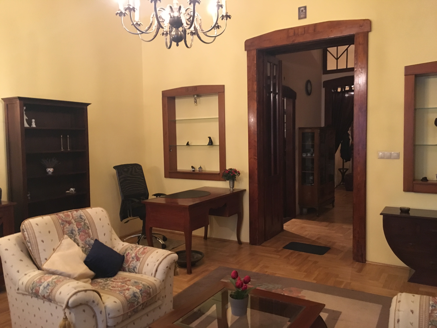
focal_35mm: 29
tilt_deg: -4.3
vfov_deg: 48.2
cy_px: 164
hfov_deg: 61.7
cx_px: 218
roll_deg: +0.0
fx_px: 366
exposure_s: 1/17
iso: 250
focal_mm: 4.15
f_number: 2.2
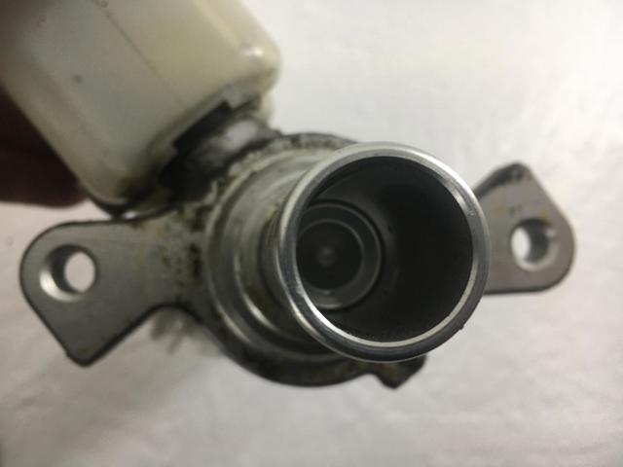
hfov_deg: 61.7
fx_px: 522
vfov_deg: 48.2
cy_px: 234
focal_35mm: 29
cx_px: 312
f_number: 2.2
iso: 25
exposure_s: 1/50
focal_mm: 4.15
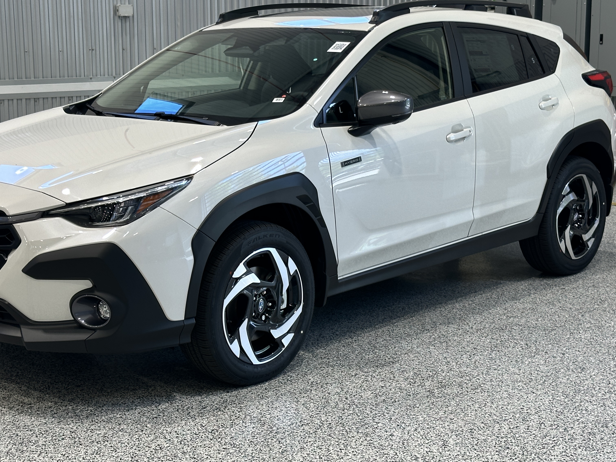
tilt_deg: -10.0
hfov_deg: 30.2
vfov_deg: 22.9
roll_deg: +0.6
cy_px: 220
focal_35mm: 64
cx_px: 257
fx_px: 1139
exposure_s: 1/200
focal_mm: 6.86
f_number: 1.78
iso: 50
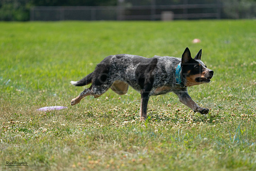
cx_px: 128
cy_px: 86
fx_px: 1422
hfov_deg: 10.3
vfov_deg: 6.9
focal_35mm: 200
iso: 1000
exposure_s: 1/4000
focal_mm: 200
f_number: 5.6
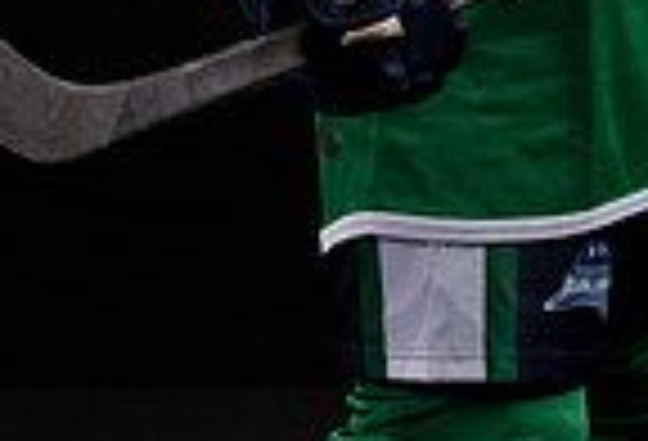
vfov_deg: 7.1
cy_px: -394
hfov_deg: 10.8
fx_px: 3424
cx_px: 474
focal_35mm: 189
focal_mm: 46.5
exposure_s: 1/160
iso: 80
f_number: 4
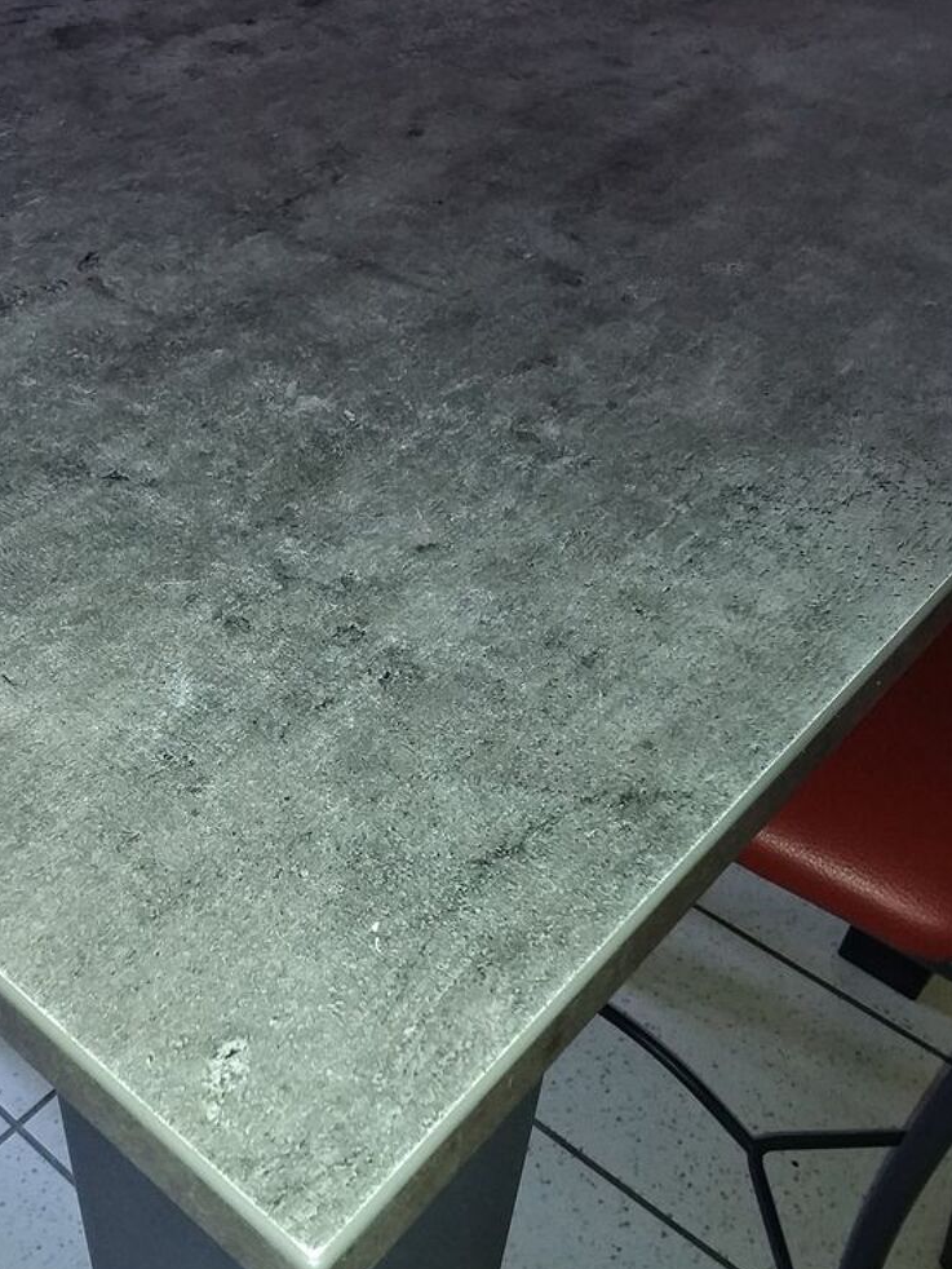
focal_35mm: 38
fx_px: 1393
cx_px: 331
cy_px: 639
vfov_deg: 49.0
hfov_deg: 37.4
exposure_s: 1/33
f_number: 1.9
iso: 80
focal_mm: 2.91
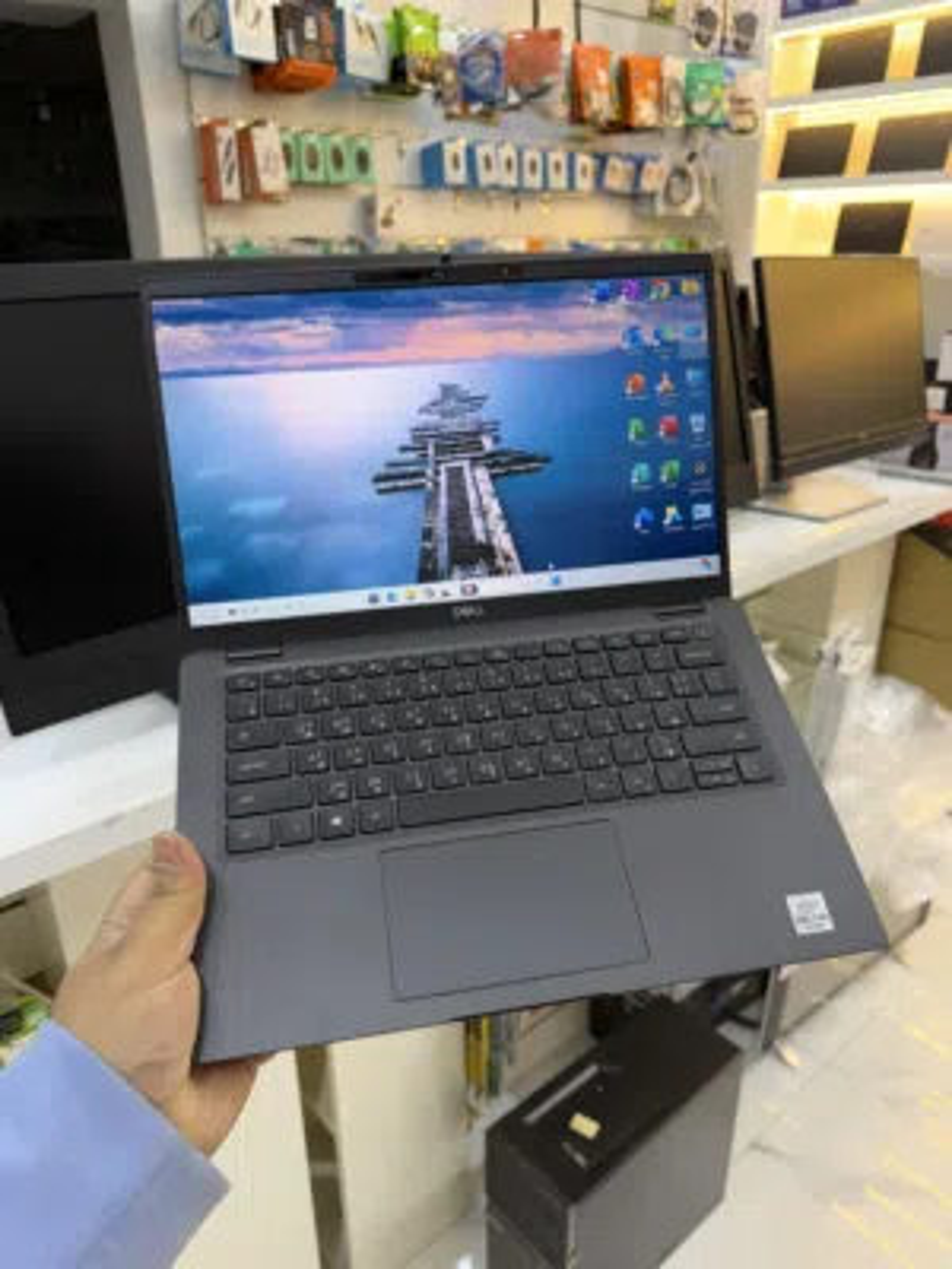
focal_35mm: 24
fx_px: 880
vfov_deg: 71.6
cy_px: 634
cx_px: 476
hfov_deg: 56.8
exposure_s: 1/100
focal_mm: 6.76
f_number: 1.78
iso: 125
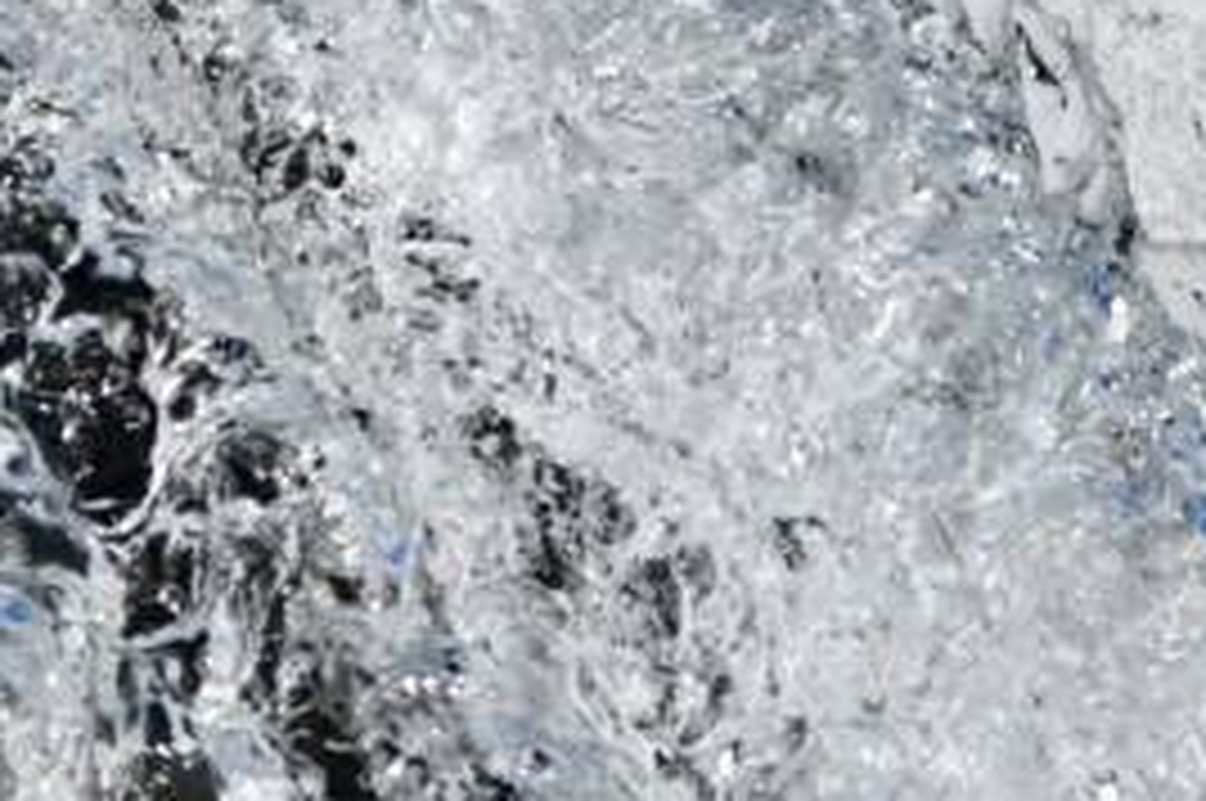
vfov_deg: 0.8
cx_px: 644
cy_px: -1487
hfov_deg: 1.3
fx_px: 55007
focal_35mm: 1644
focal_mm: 220
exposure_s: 1/4000
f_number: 5.6
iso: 400
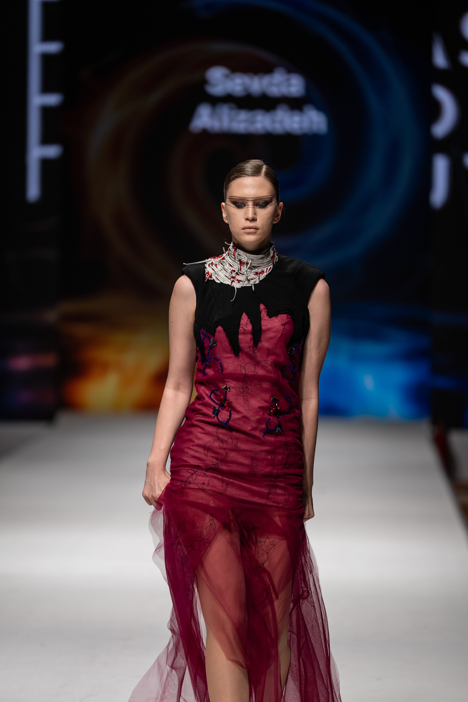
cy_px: 351
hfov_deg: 7.3
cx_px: 234
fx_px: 3660
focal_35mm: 188
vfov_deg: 11.0
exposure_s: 1/320
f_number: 2.8
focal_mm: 187.7
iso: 200
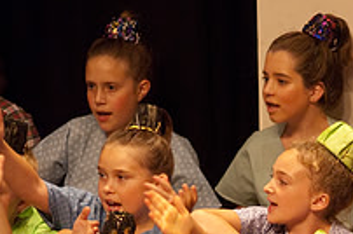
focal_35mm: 691
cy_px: 279
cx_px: 393
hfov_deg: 3.0
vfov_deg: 2.0
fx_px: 6765
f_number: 2.8
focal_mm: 160
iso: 1000
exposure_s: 1/160
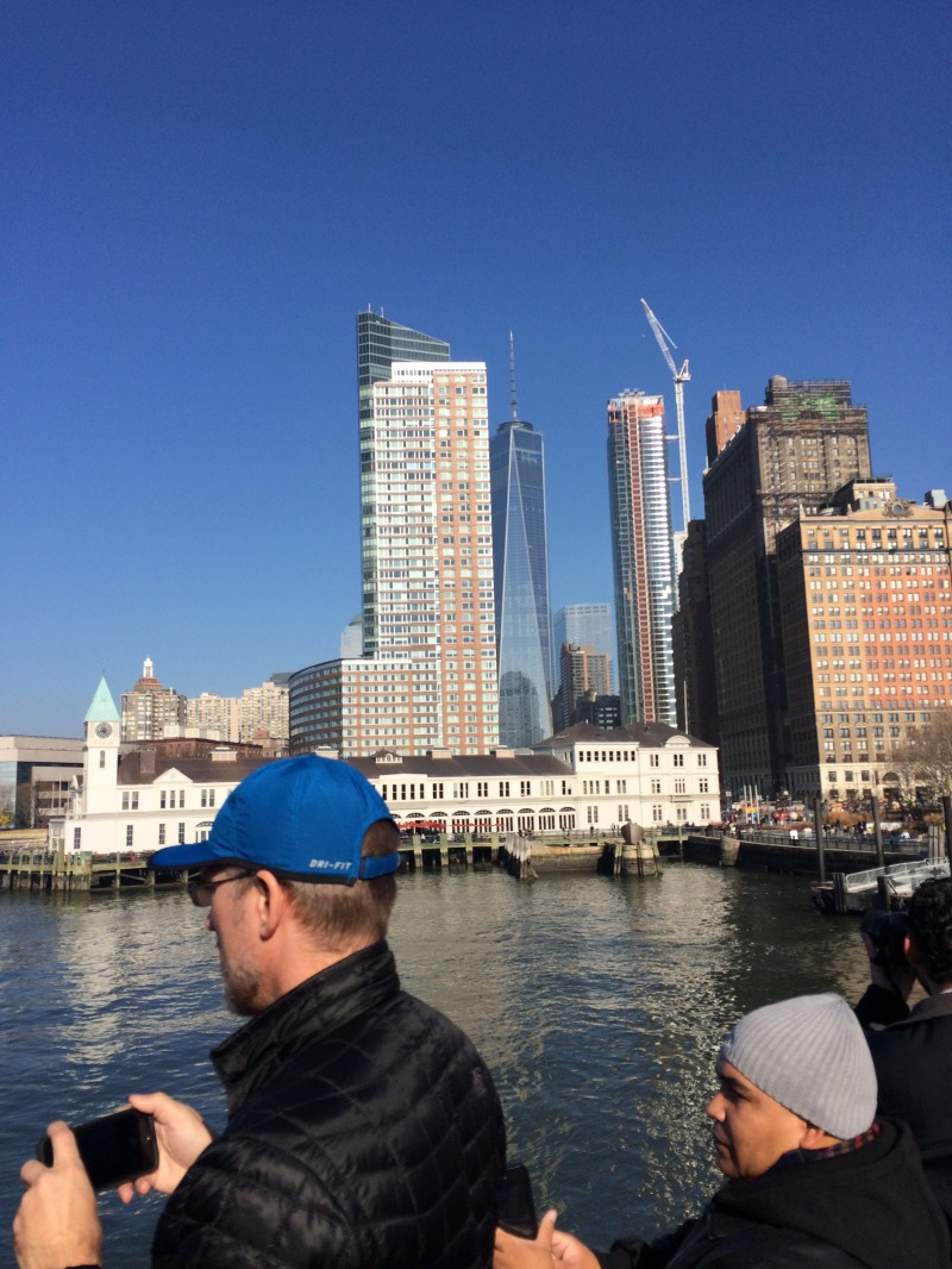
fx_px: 1063
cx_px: 476
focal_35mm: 29
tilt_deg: +6.3
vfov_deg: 61.6
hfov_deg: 48.2
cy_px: 634
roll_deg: +0.9
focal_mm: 4.15
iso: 32
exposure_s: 1/3165
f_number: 2.2
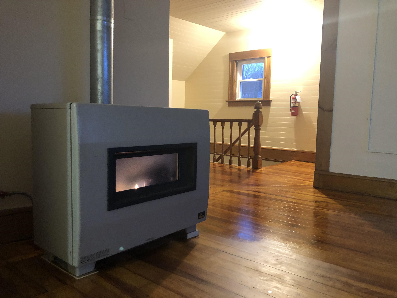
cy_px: 149
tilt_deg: -2.7
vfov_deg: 49.7
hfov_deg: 63.4
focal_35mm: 28
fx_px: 321
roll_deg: -0.1
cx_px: 198
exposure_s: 1/7
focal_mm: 3.99
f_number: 1.8
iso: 100
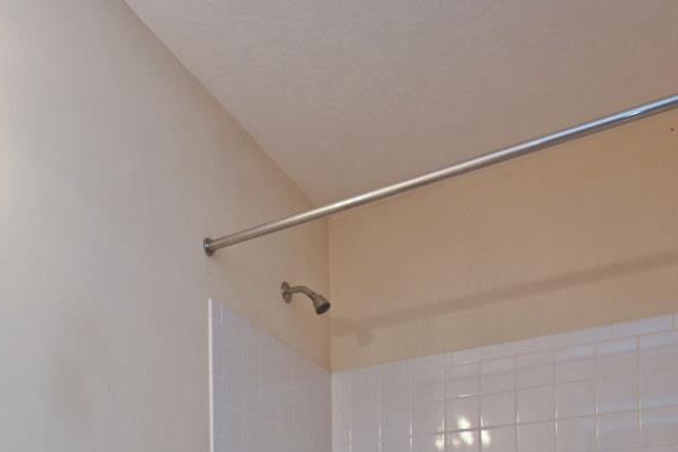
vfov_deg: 30.4
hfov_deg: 51.8
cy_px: 565
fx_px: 678
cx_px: 210
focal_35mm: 36
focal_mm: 14
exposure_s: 1/60
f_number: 4
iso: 320
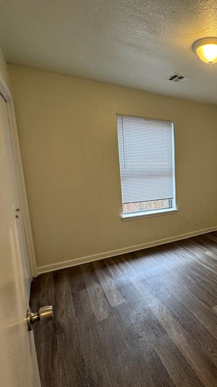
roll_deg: -0.8
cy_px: 198
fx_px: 215
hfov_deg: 46.8
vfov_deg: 83.8
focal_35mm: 21
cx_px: 206
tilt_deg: -9.8
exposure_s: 1/60
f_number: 2.2
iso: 200
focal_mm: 2.22
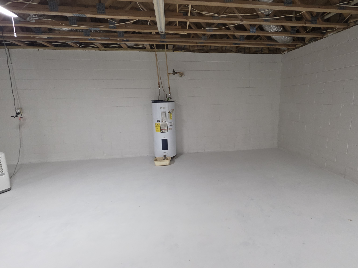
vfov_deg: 74.7
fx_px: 176
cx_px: 202
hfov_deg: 90.6
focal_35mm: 17
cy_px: 130
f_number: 1.9
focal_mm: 2.2
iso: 320
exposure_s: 1/120
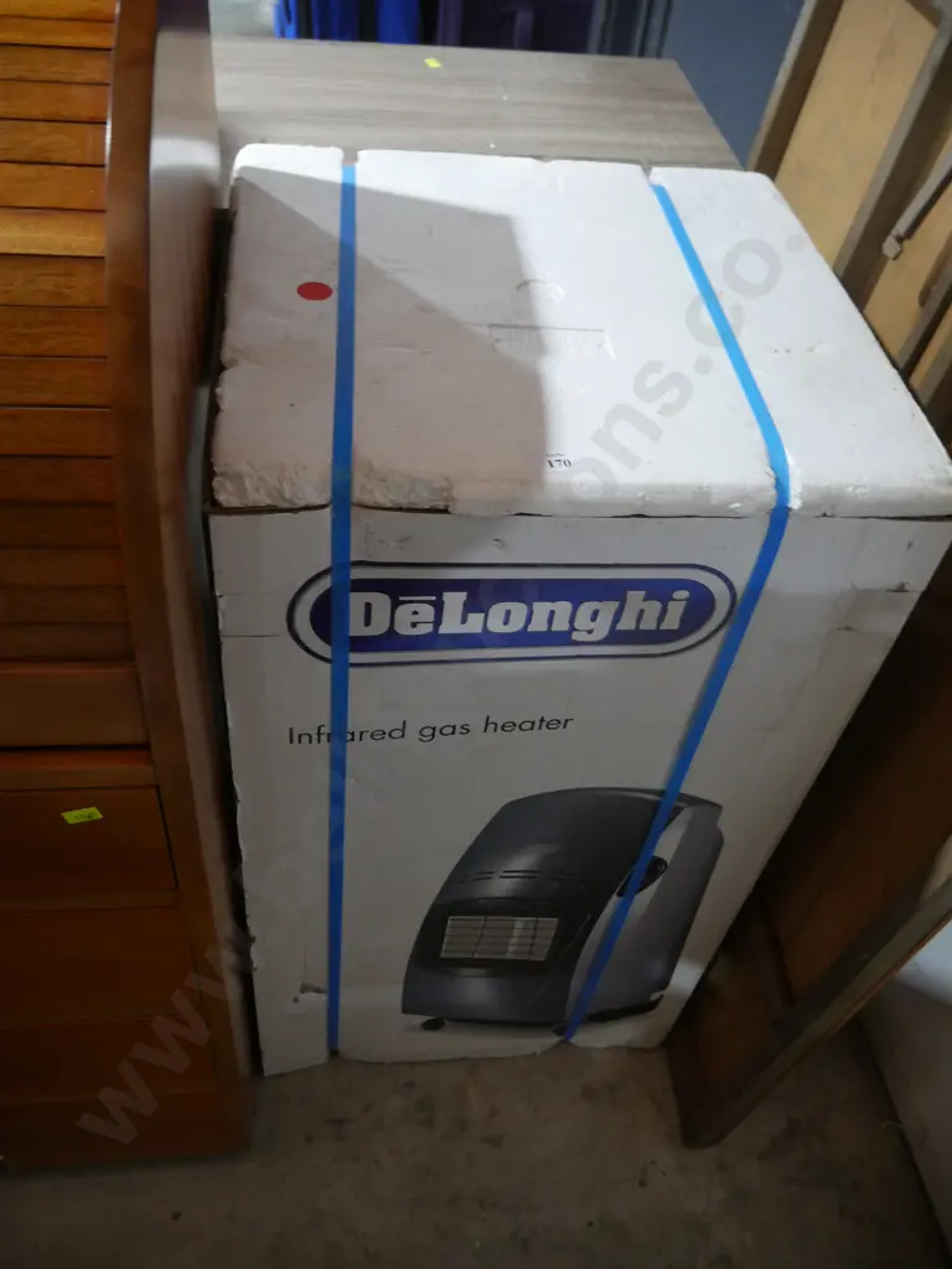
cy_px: 634
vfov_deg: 63.4
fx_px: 1027
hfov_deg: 49.7
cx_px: 476
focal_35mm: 28
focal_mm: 14
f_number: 3.5
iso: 1250
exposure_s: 1/60
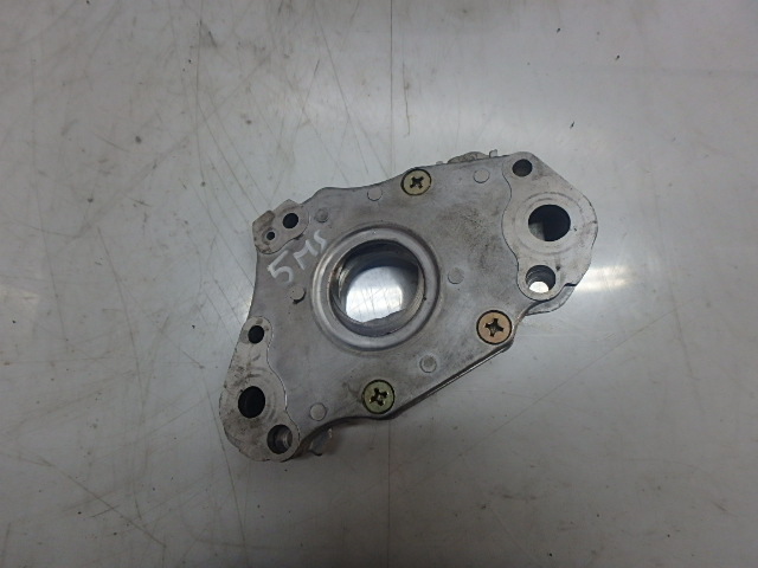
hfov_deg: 79.0
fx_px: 460
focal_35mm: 21
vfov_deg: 63.4
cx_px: 379
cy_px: 284
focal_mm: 3.7
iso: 200
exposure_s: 1/60
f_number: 3.5
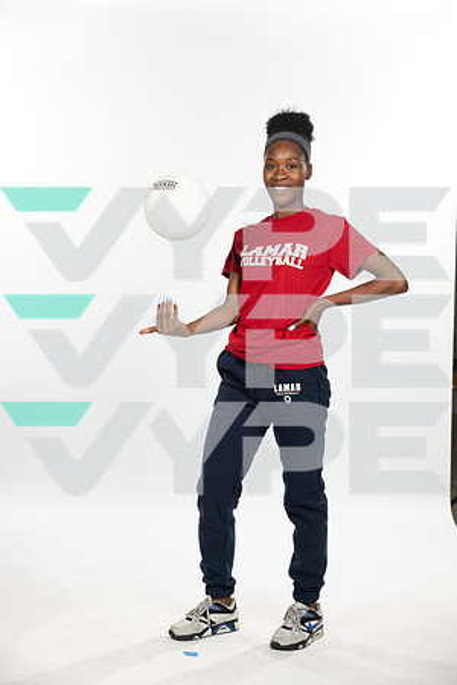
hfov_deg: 23.4
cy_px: 342
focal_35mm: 58
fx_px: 1104
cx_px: 228
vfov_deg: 34.5
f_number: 5.6
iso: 200
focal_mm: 58
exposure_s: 1/250
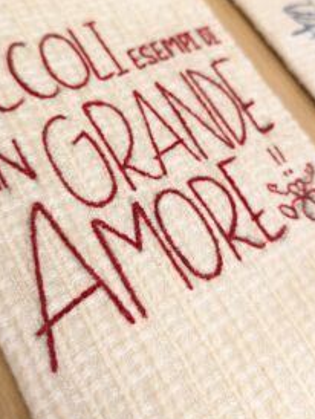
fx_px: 424
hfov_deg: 40.7
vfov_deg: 52.0
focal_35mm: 35
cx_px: 168
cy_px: 158
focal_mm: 6.9
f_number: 1.68
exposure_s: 1/80.2
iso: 74
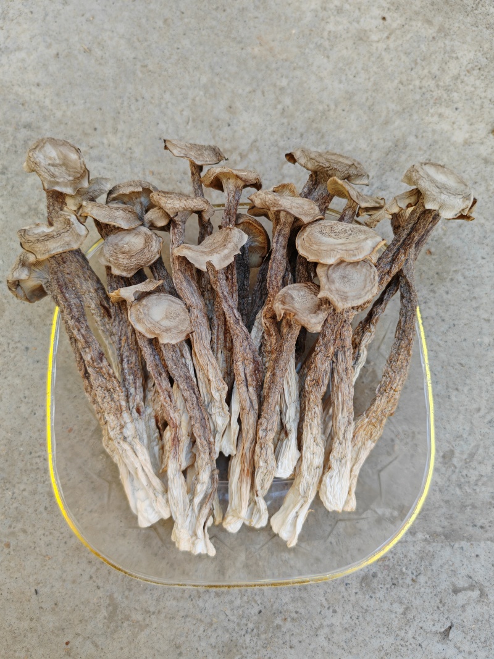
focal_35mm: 27
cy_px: 330
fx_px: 514
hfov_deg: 51.3
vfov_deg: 65.3
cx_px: 247
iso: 100
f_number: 1.9
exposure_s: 1/100
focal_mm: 6.12
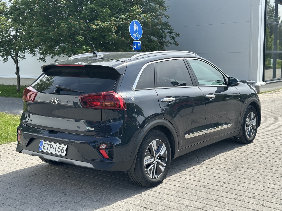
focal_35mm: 48
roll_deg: +0.3
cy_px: 106
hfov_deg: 39.7
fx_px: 391
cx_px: 141
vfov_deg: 30.3
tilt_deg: -6.9
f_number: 1.78
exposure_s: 1/1953
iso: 64
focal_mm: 6.86
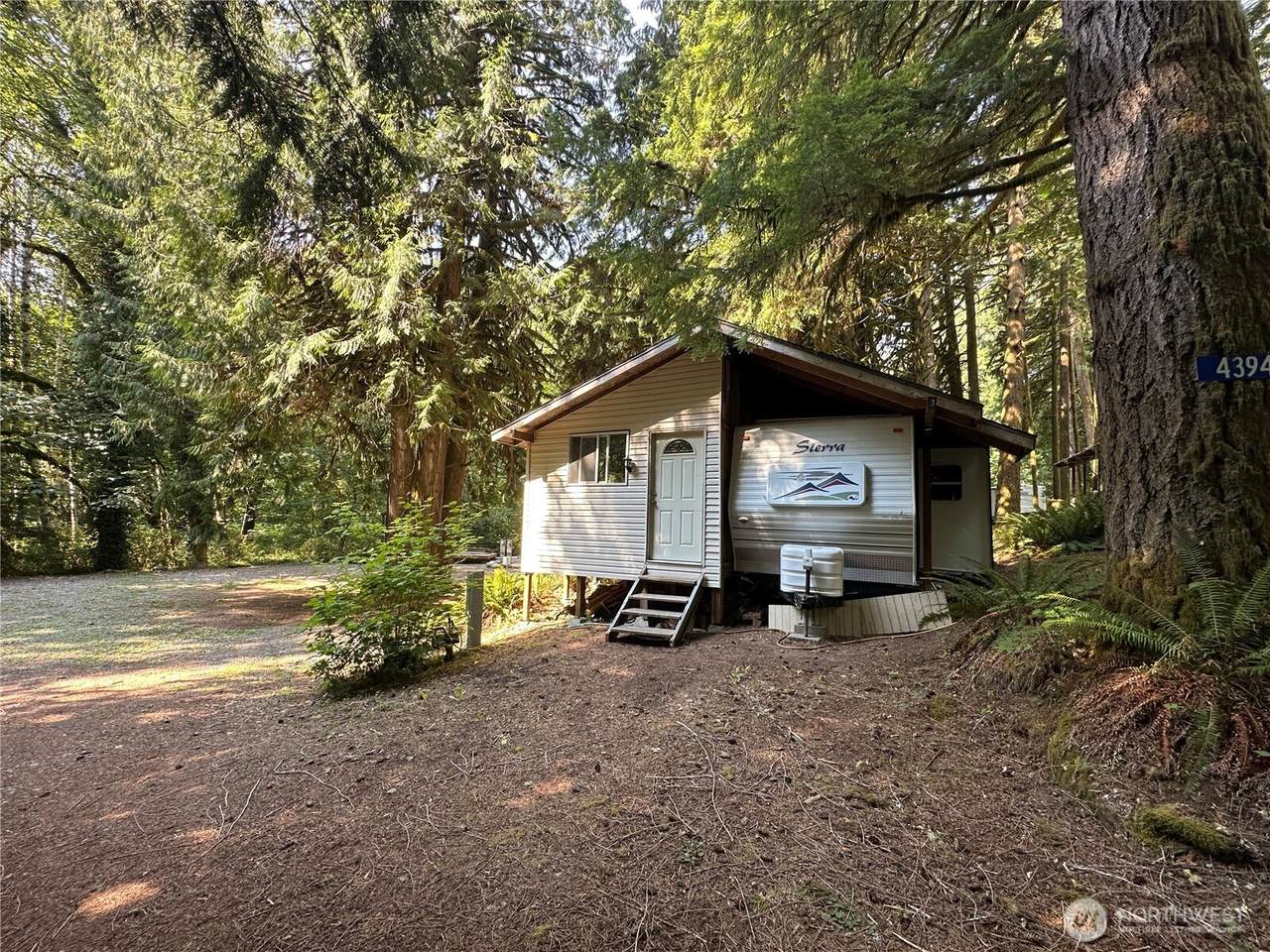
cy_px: 476
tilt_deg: +4.6
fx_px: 514
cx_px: 635
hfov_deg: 102.1
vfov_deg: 85.7
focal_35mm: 14
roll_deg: -2.7
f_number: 2.2
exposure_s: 1/99
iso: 80
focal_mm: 2.22
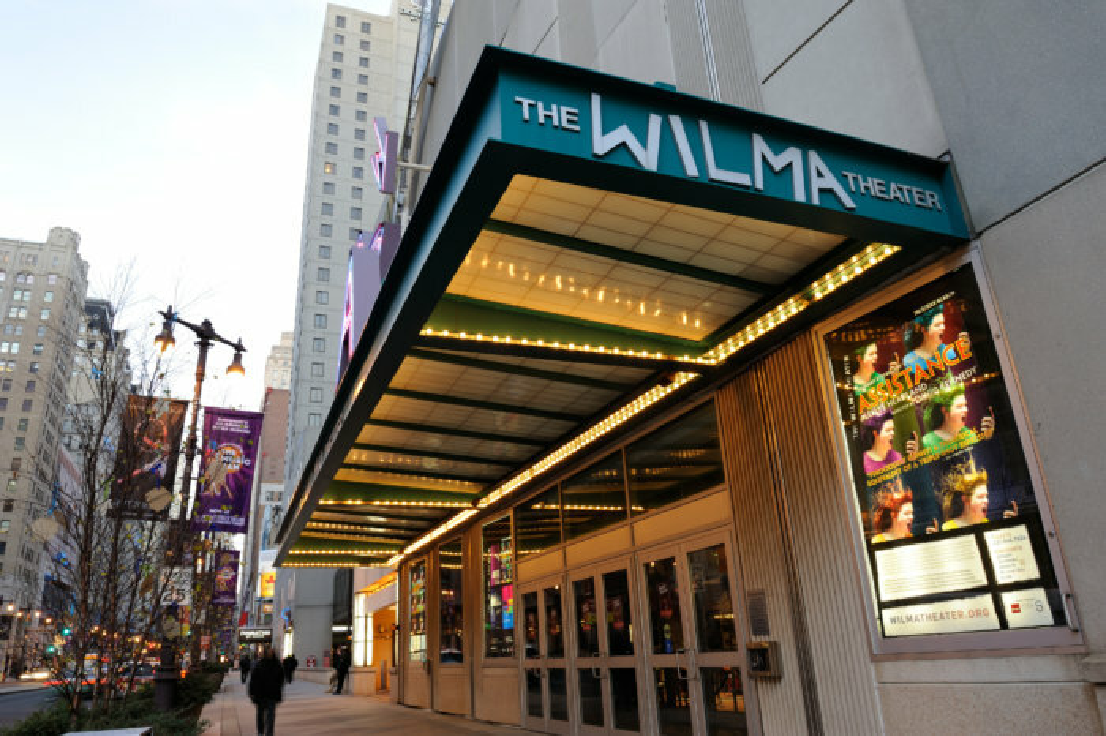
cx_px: 553
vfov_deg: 53.1
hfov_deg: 73.8
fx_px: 737
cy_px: 368
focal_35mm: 24
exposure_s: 1/1.6
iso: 200
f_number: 11
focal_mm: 24
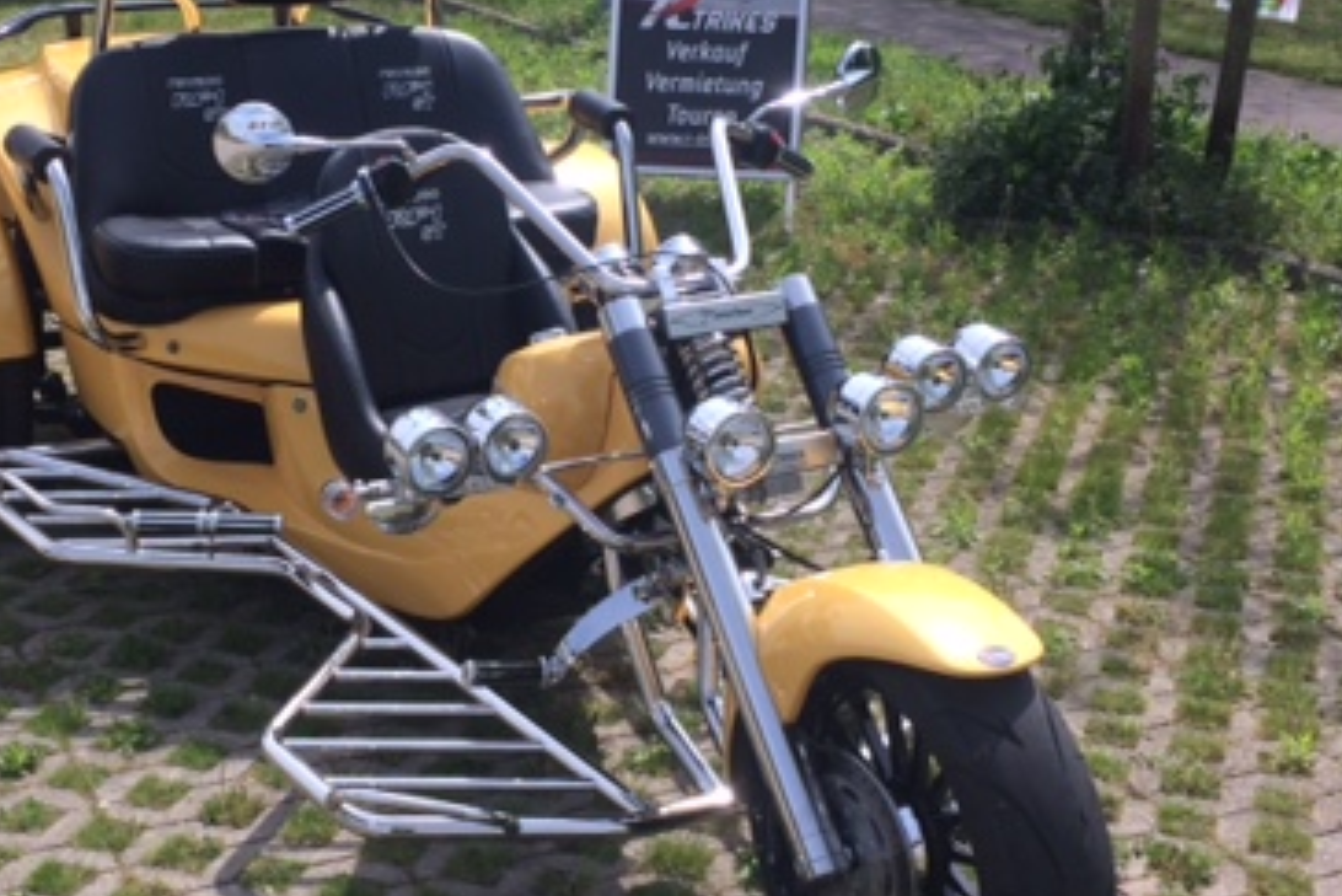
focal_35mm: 53
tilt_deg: -15.4
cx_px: 461
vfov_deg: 25.5
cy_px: 387
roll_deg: -1.2
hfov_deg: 37.2
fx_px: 1976
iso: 40
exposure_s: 1/1466
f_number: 2.2
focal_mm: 4.15
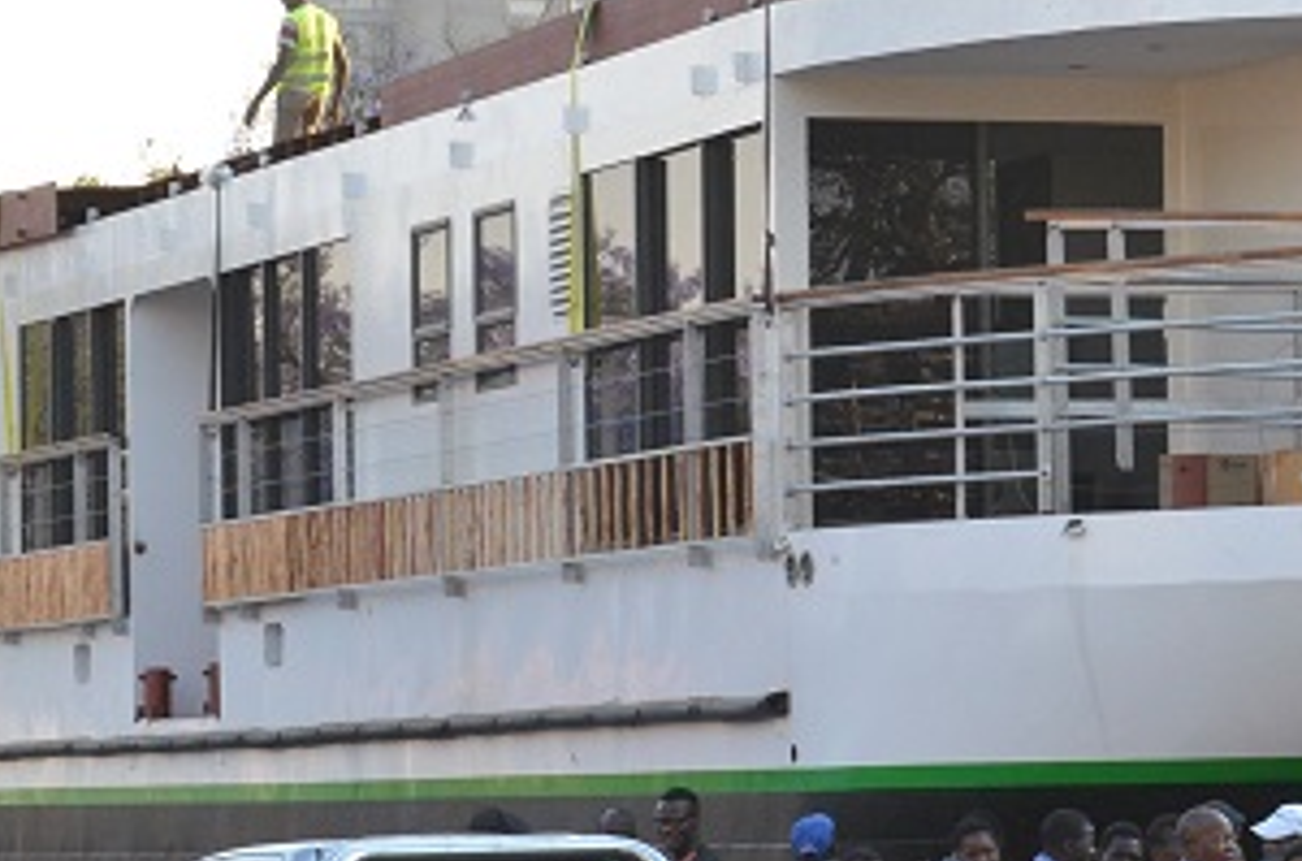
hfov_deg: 10.0
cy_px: 368
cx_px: 1168
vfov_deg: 6.7
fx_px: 7403
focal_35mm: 205
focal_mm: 55
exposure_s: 1/400
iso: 1600
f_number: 10
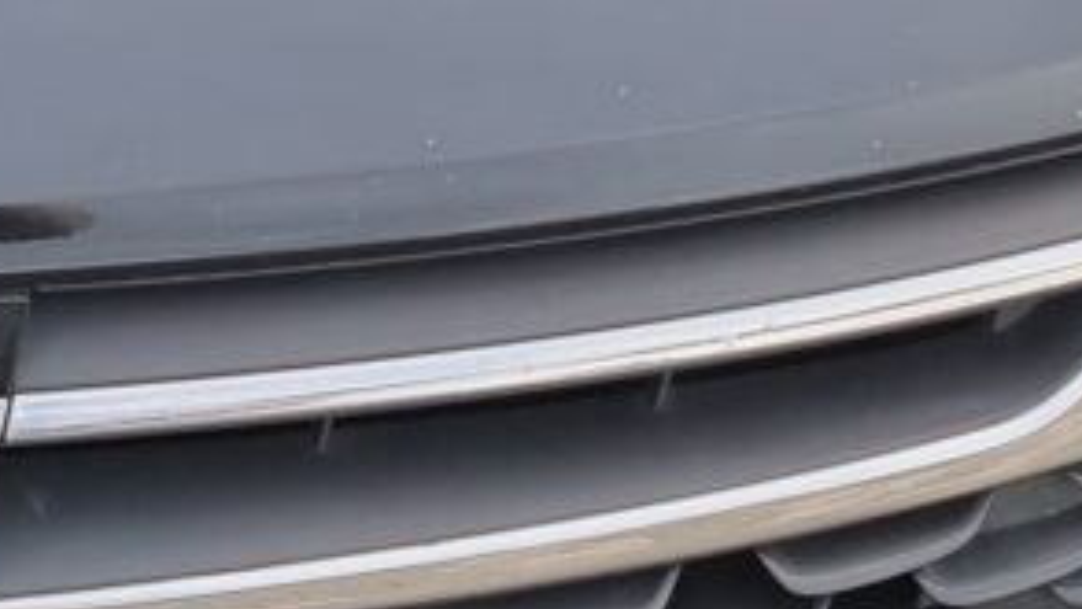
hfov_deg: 14.3
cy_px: -864
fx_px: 4104
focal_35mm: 143
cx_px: -410
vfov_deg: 7.9
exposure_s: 1/120
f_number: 1.8
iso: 50
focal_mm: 6.7
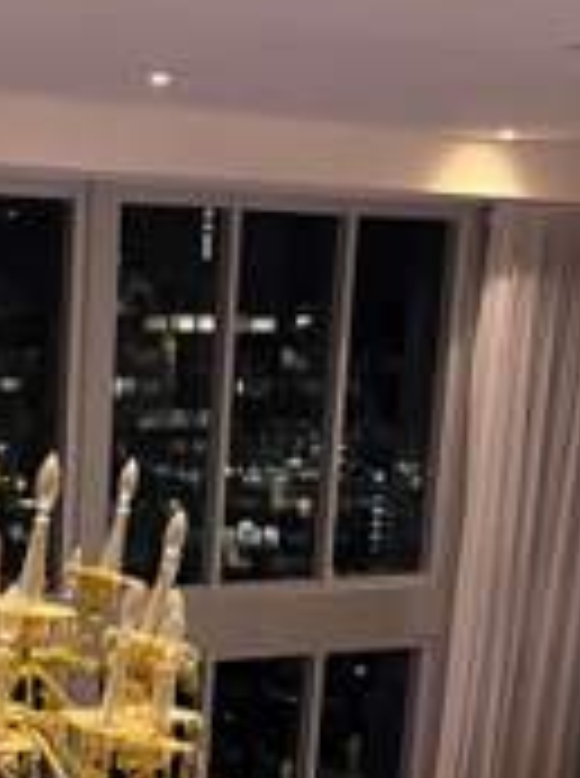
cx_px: -99
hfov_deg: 16.0
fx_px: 1996
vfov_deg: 20.1
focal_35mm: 89
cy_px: 1021
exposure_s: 1/60
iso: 640
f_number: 1.78
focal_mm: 6.76
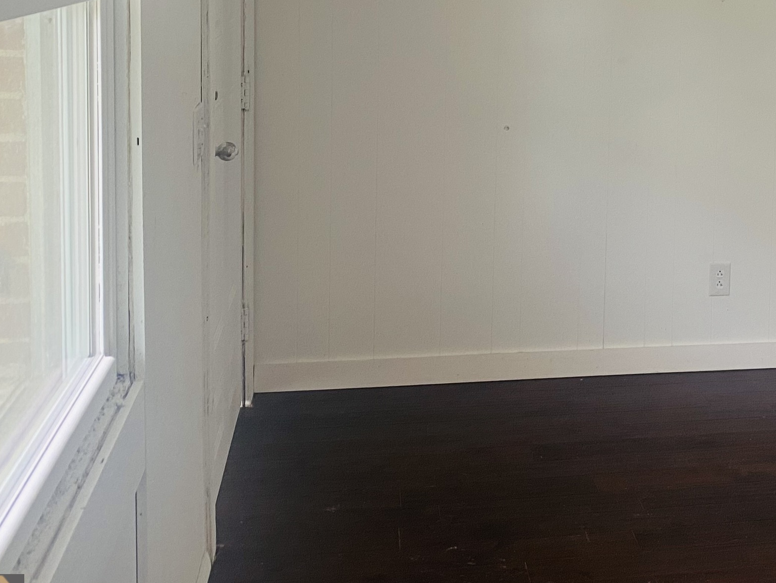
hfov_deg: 36.3
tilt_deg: -8.2
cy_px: 60
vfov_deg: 27.5
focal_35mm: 51
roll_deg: -0.8
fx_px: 1143
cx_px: 614
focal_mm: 4.25
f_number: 1.8
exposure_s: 1/60
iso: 160
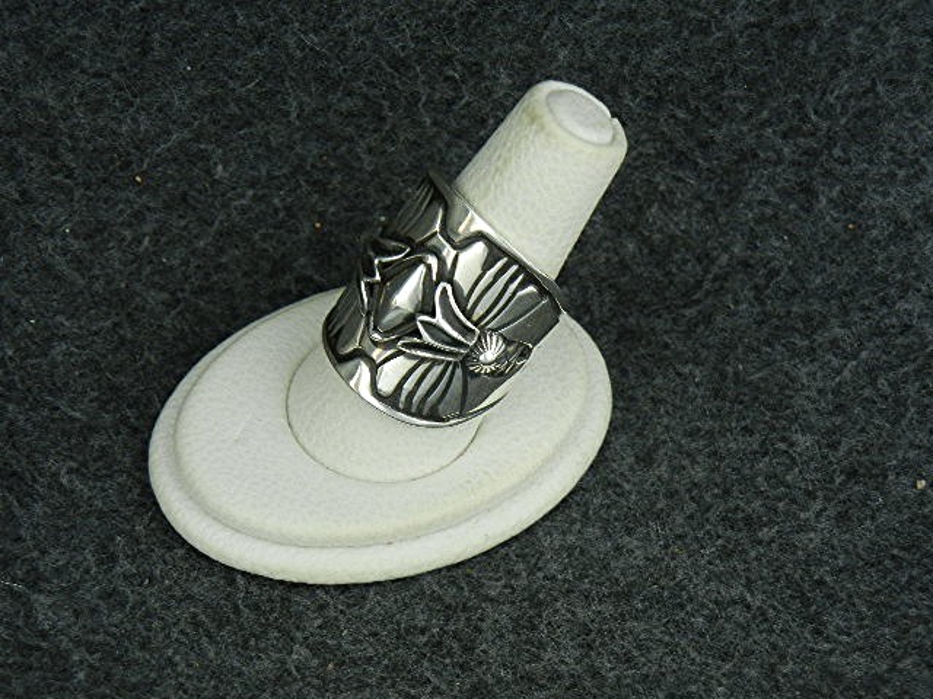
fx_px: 3127
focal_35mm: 116
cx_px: 466
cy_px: 350
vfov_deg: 12.8
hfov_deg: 17.0
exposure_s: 1/3.8
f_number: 4.6
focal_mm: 20.9
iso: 200
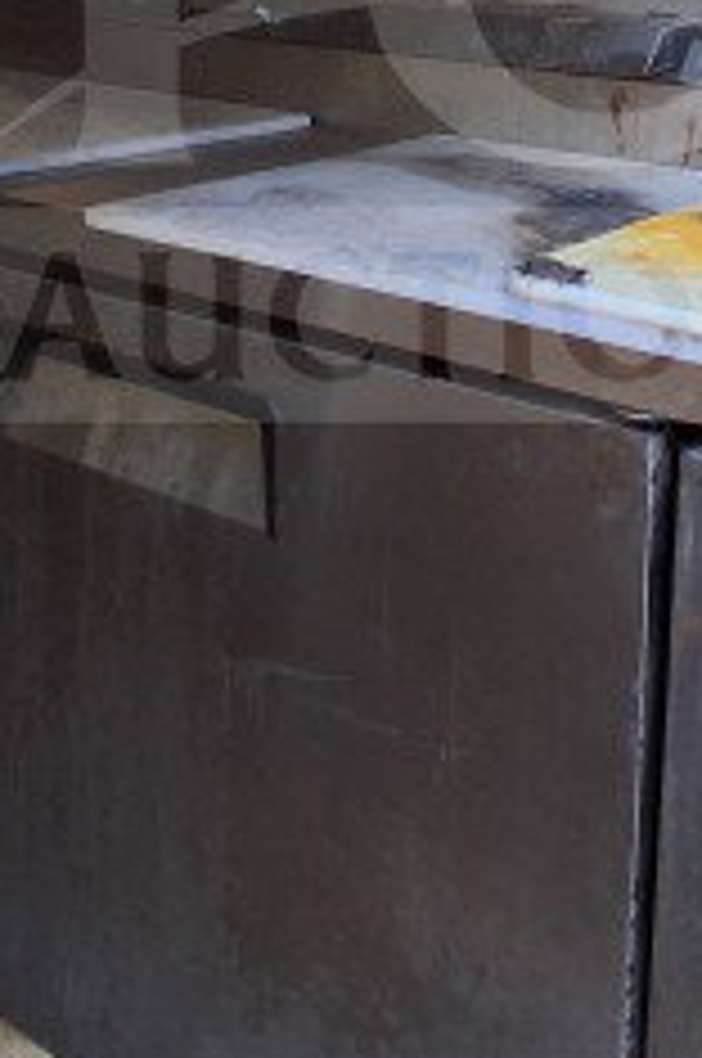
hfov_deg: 29.0
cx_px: 468
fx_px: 1349
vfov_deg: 39.1
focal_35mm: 46
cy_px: 63
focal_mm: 1.4
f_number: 2.2
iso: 125
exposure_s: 1/40
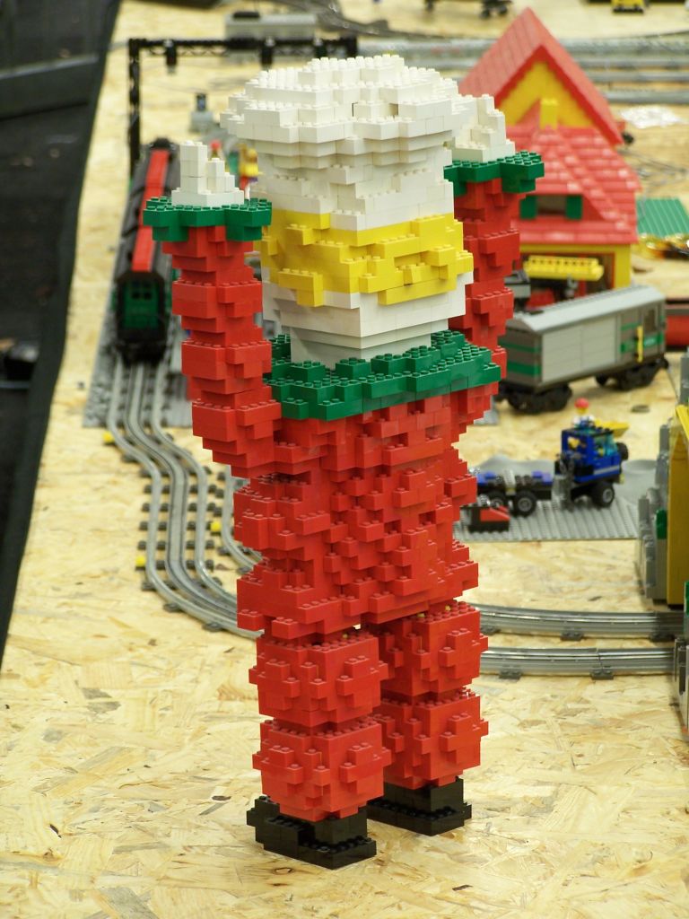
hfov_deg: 8.8
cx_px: 344
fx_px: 4485
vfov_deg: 11.7
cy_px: 460
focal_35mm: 169
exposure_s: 1/3
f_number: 3.2
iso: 80
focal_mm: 28
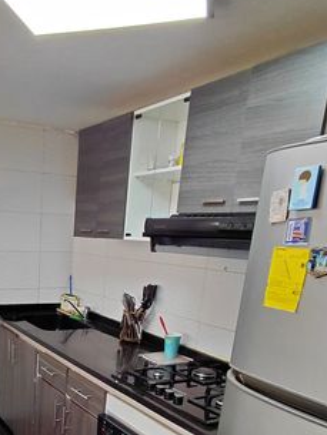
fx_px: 441
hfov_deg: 38.5
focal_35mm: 35
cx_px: 46
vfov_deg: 48.8
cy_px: 363
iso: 200
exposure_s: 1/60
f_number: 2.2
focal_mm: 1.64
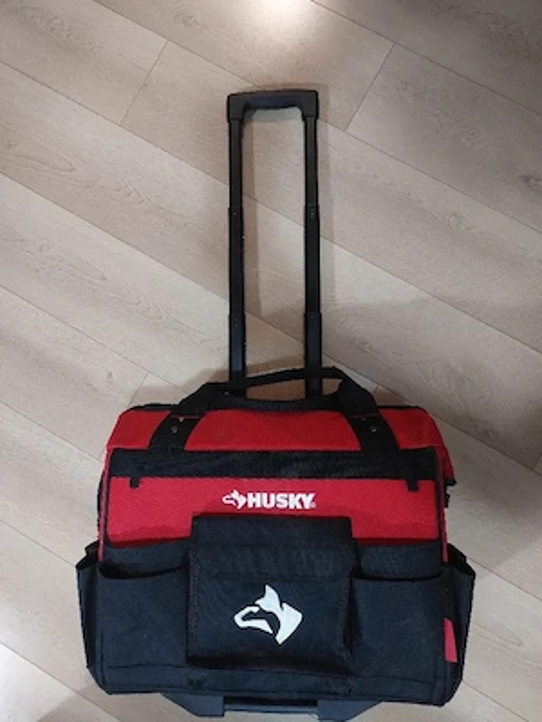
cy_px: 361
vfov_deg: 71.6
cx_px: 271
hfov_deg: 56.8
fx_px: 501
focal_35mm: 24
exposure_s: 1/25
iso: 500
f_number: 1.8
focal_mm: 5.23
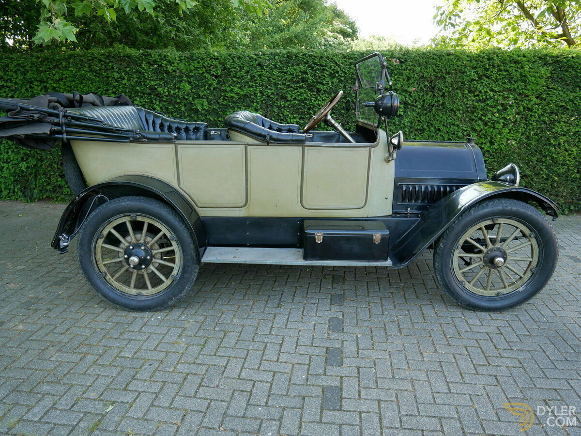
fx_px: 436
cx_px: 290
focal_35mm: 26
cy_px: 218
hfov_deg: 67.3
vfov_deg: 53.1
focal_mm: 13
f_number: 3.5
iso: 200
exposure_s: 1/100
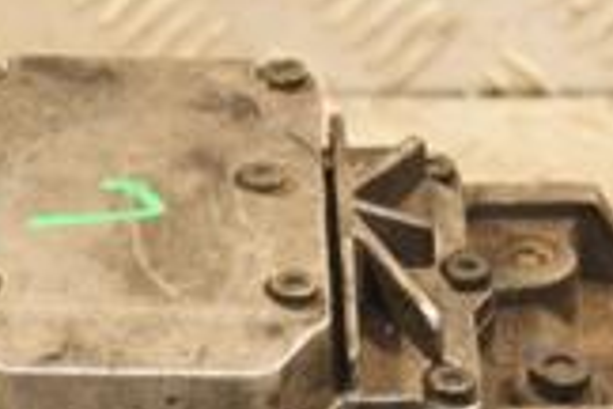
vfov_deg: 4.9
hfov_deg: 7.4
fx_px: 4716
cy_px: 466
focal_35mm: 277
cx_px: 325
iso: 800
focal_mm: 50
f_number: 5
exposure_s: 1/100
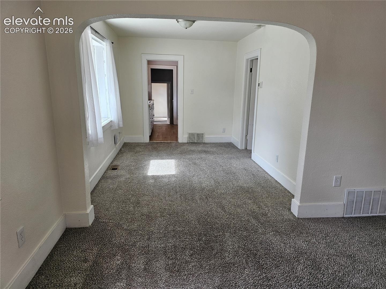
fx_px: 256
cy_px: 144
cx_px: 193
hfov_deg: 73.9
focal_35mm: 23
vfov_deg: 58.9
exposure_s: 1/180
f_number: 1.7
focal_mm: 6.3
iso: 64
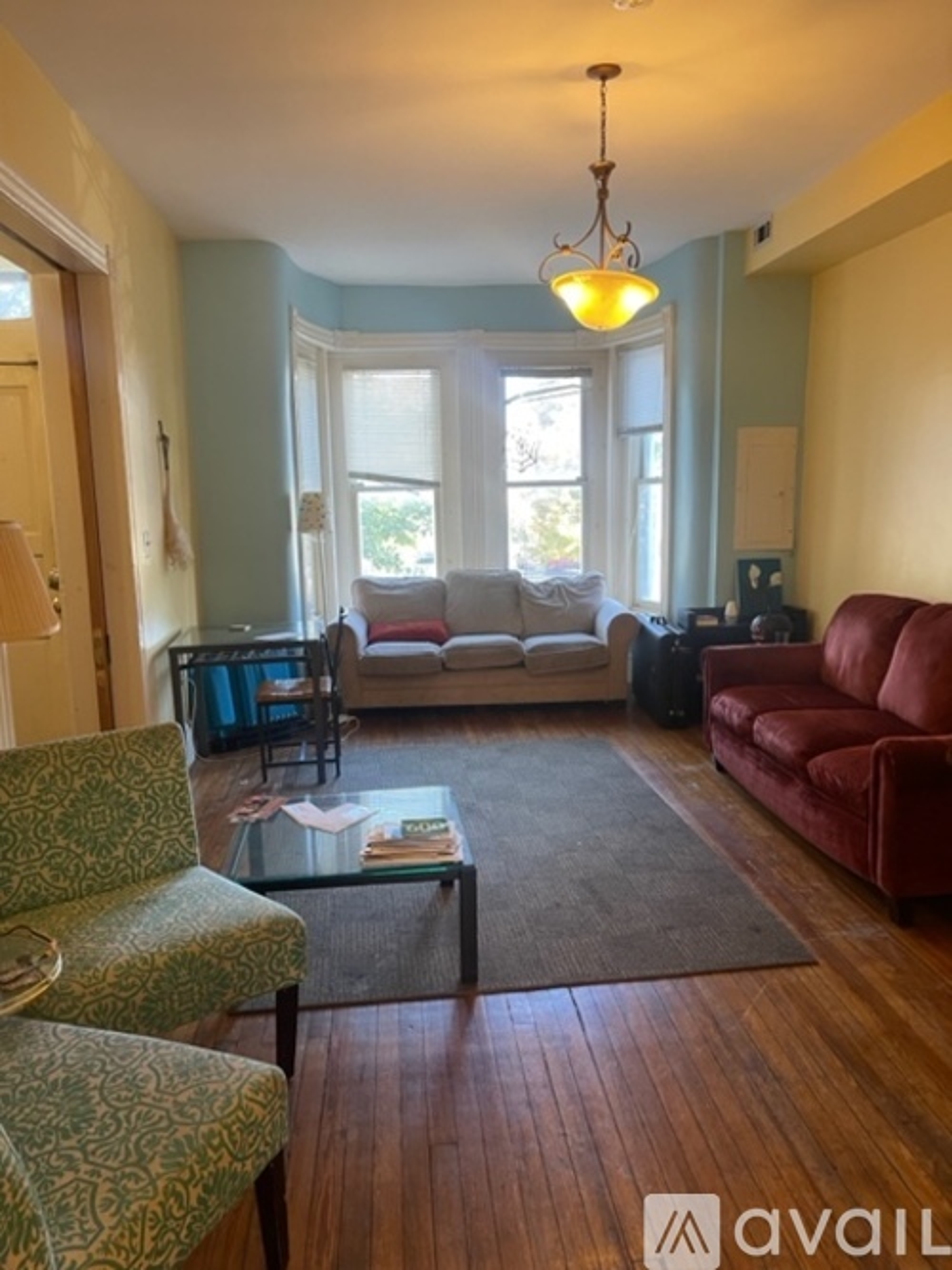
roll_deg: +1.1
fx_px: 954
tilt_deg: -9.6
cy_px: 635
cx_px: 476
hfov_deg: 53.0
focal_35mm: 26
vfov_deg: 67.3
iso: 200
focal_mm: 5.1
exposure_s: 1/60
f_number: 1.6
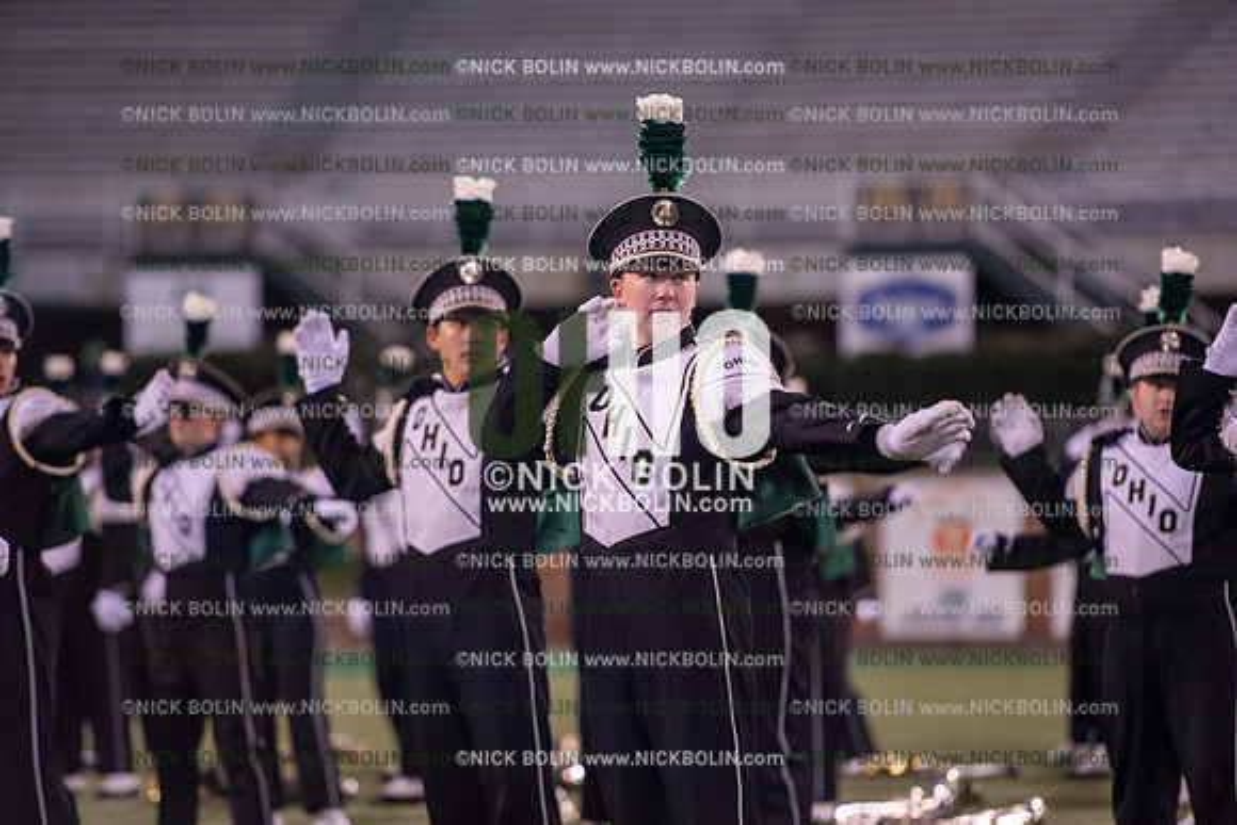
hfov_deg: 10.5
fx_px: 6702
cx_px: 618
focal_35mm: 195
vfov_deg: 7.0
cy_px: 412
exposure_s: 1/1250
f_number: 2.8
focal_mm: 195
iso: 2500
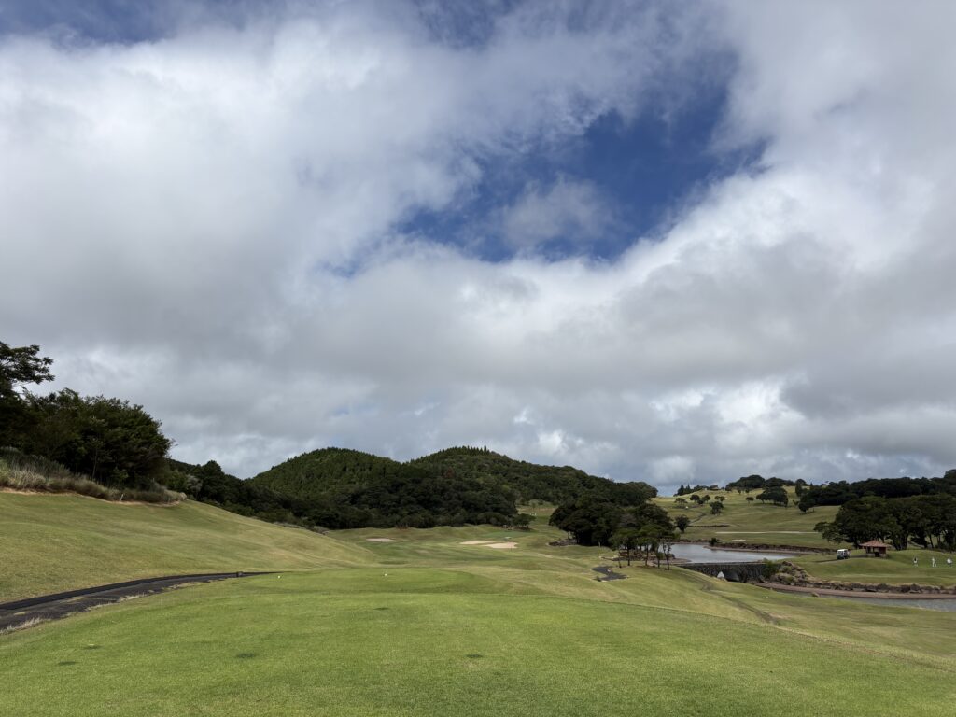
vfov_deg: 53.1
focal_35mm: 26
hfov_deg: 67.3
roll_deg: +1.0
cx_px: 478
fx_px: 718
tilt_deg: +11.2
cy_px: 358
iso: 50
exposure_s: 1/10101
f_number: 1.6
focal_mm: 5.96
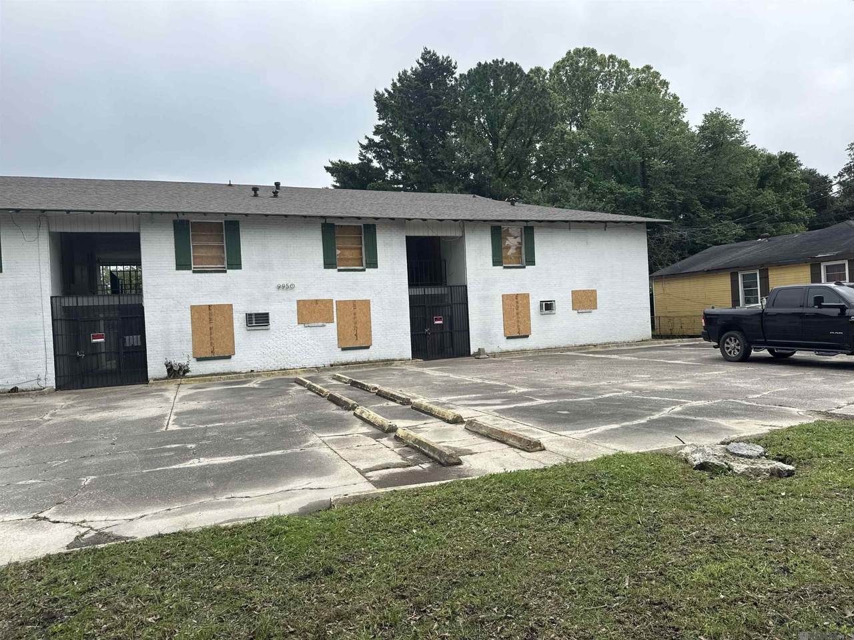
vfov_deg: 56.8
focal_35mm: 24
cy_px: 320
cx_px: 427
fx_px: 592
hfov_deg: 71.6
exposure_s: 1/2232
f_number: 1.78
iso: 80
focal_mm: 6.76
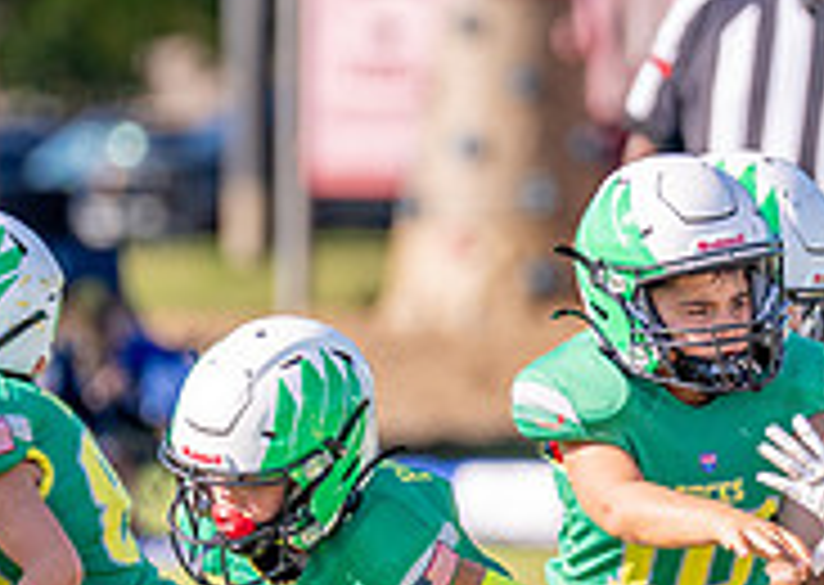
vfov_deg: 1.8
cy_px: 294
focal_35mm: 802
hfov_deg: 2.5
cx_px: 674
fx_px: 18734
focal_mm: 200
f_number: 2.8
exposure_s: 1/4000
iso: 250
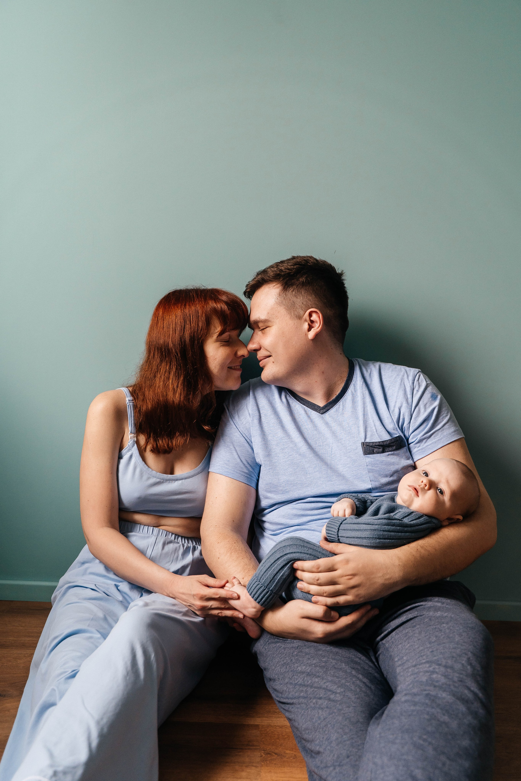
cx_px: 260
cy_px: 390
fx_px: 781
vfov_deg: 53.1
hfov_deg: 36.9
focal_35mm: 36
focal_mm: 36
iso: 1000
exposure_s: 1/250
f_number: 3.5
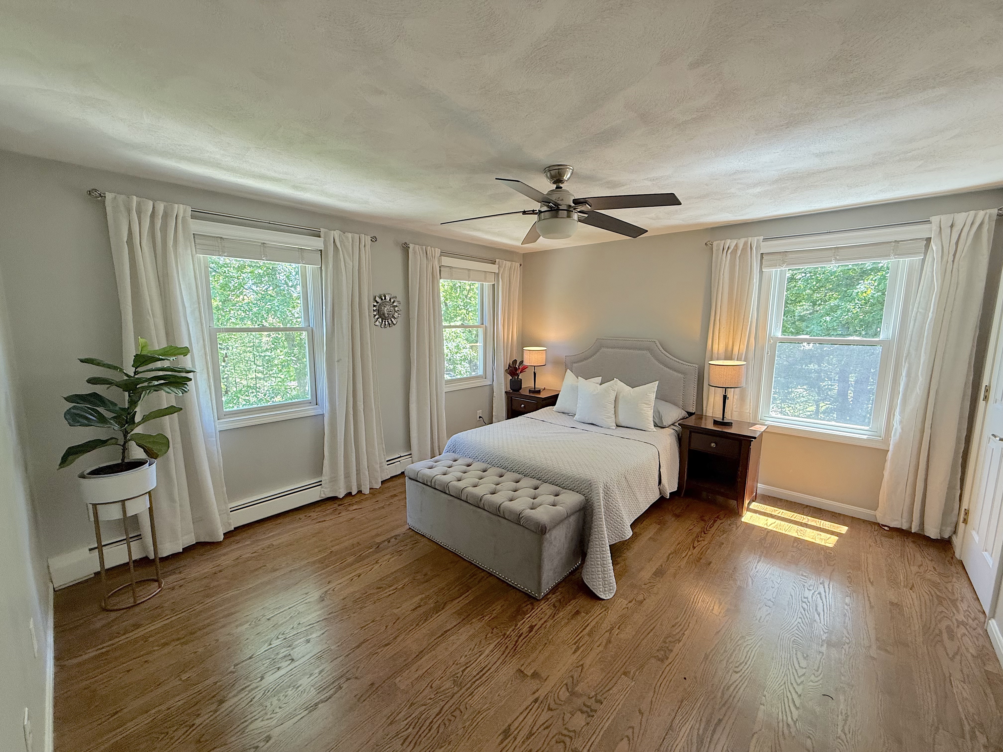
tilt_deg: -8.0
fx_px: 406
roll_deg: -0.8
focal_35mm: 14
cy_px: 376
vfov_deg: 85.7
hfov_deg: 102.1
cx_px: 502
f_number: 2.2
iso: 250
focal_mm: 2.22
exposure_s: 1/99
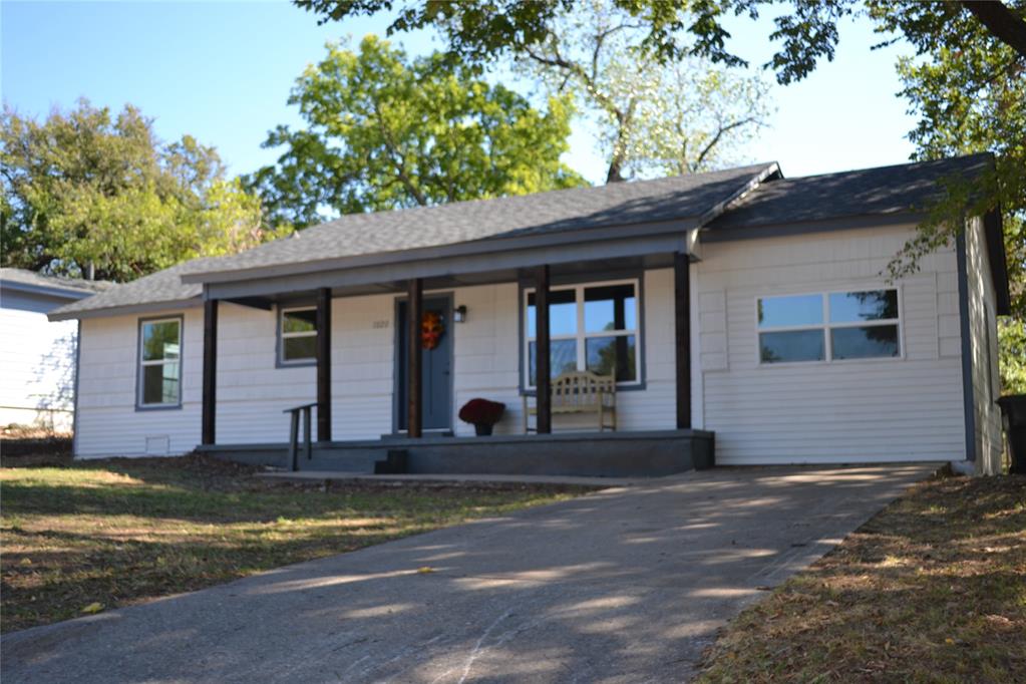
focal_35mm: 39
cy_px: 342
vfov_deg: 34.2
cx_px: 513
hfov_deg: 49.6
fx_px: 1111
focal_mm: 26
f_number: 4.2
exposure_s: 1/200
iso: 100
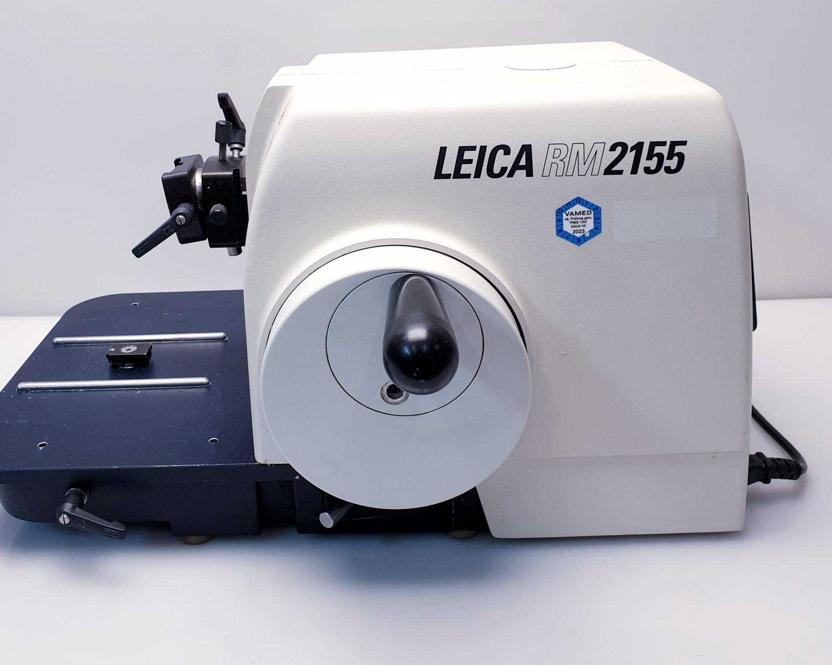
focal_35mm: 35
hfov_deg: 51.3
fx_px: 862
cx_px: 355
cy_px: 248
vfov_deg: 41.9
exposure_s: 1/50
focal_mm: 4.3
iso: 64
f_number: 2.4
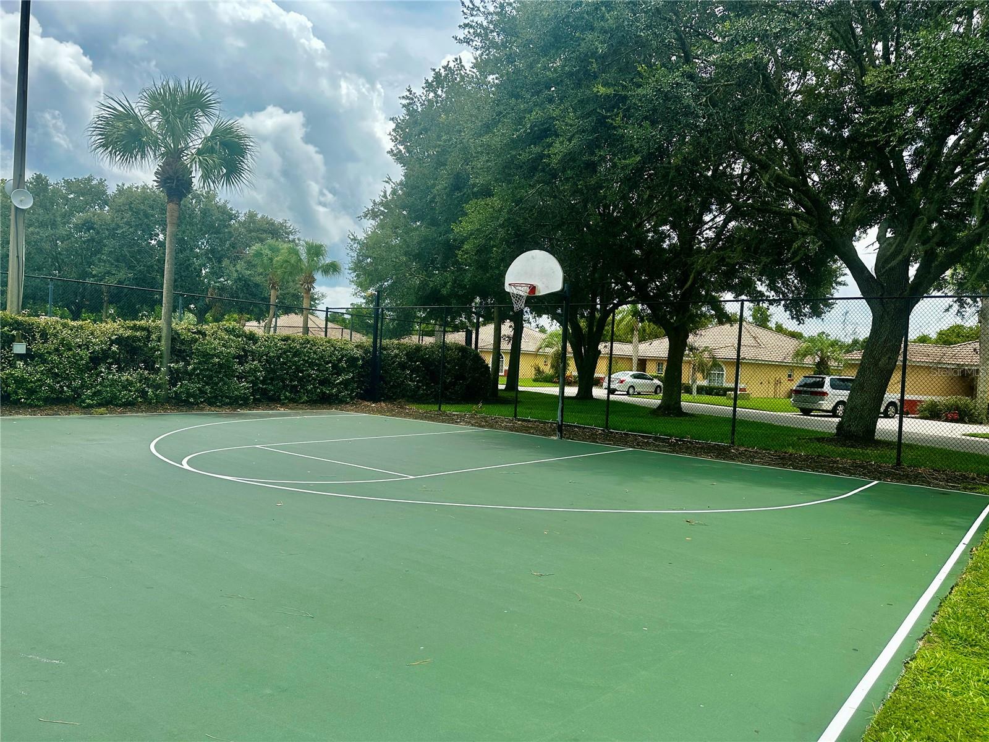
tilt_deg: -1.5
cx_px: 494
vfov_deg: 56.8
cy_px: 371
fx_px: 686
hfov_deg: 71.6
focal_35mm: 24
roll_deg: -3.6
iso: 80
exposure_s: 1/2525
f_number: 1.78
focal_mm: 6.86
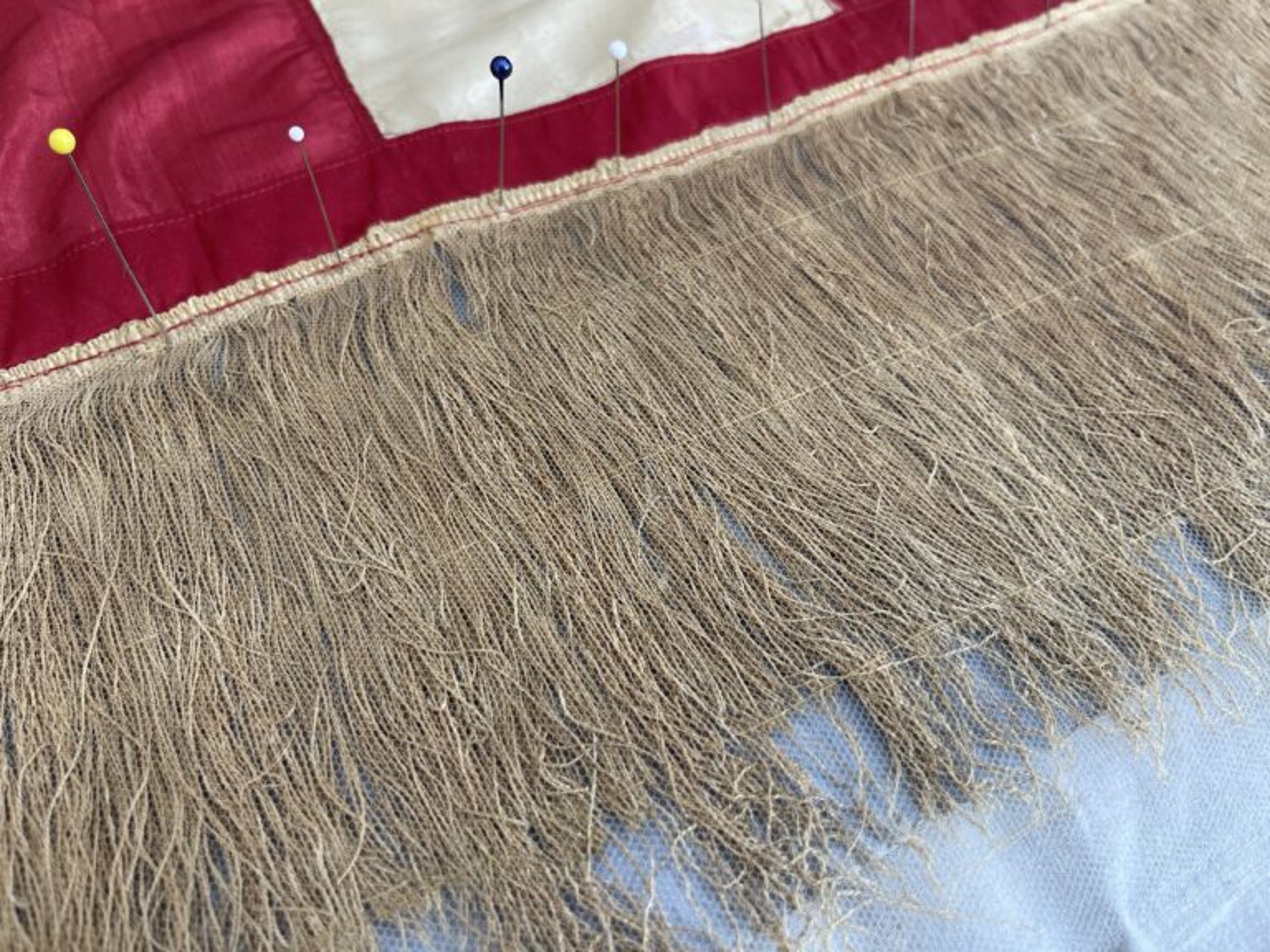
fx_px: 917
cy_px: 476
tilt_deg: -57.6
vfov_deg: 54.9
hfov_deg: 69.4
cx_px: 635
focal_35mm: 25
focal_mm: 5.1
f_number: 1.6
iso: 80
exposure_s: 1/120
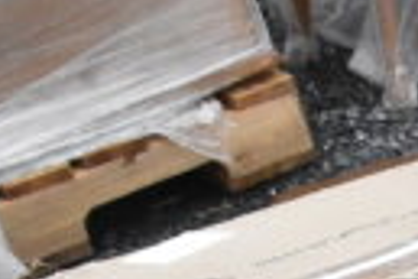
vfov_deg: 7.9
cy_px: 605
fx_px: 1897
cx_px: 949
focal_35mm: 163
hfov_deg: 10.9
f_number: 16
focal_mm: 23
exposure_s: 1/1000
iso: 6400
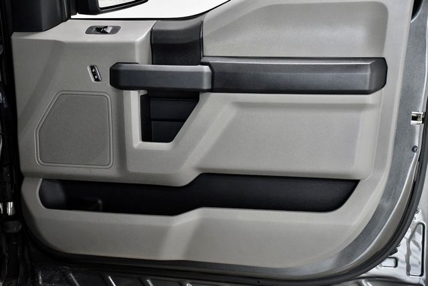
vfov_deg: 22.6
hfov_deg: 33.4
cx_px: 214
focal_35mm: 60
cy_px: 143
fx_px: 713
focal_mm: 40
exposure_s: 1/400
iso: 2500
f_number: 4.5
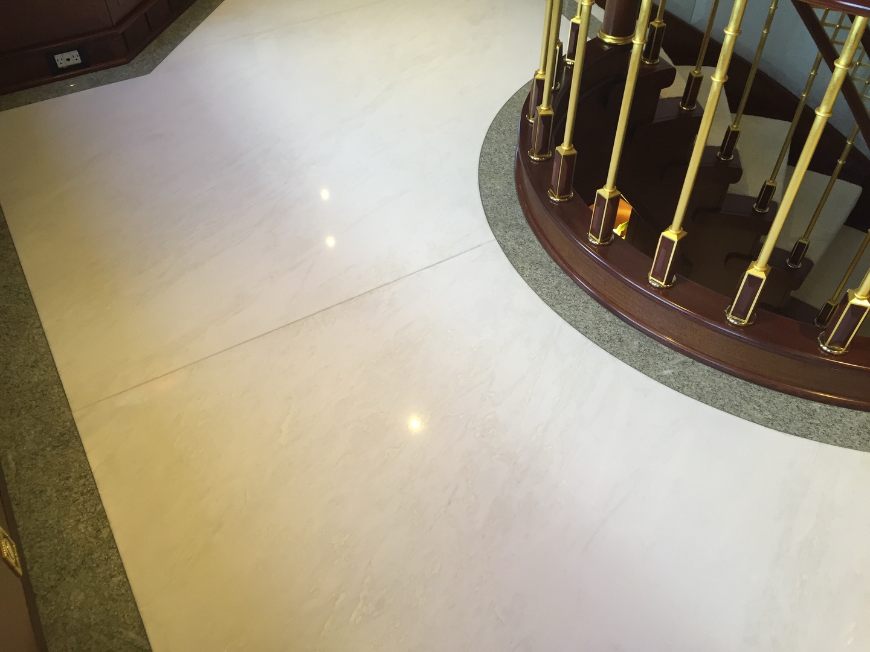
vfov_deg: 48.2
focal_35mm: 29
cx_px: 435
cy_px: 326
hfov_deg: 61.7
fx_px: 729
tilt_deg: -46.0
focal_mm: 4.15
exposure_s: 1/30
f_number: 2.2
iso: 64
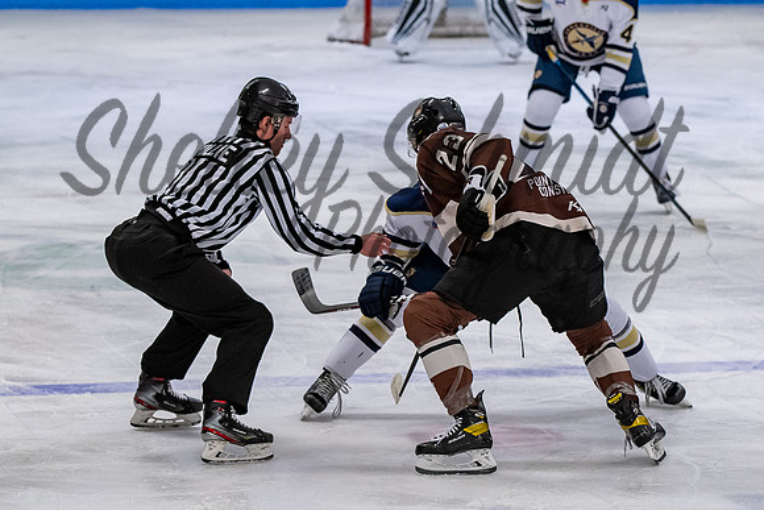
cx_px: 473
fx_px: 4865
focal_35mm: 229
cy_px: 187
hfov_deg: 9.0
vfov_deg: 6.0
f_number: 3.5
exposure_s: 1/800
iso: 2000
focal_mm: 110
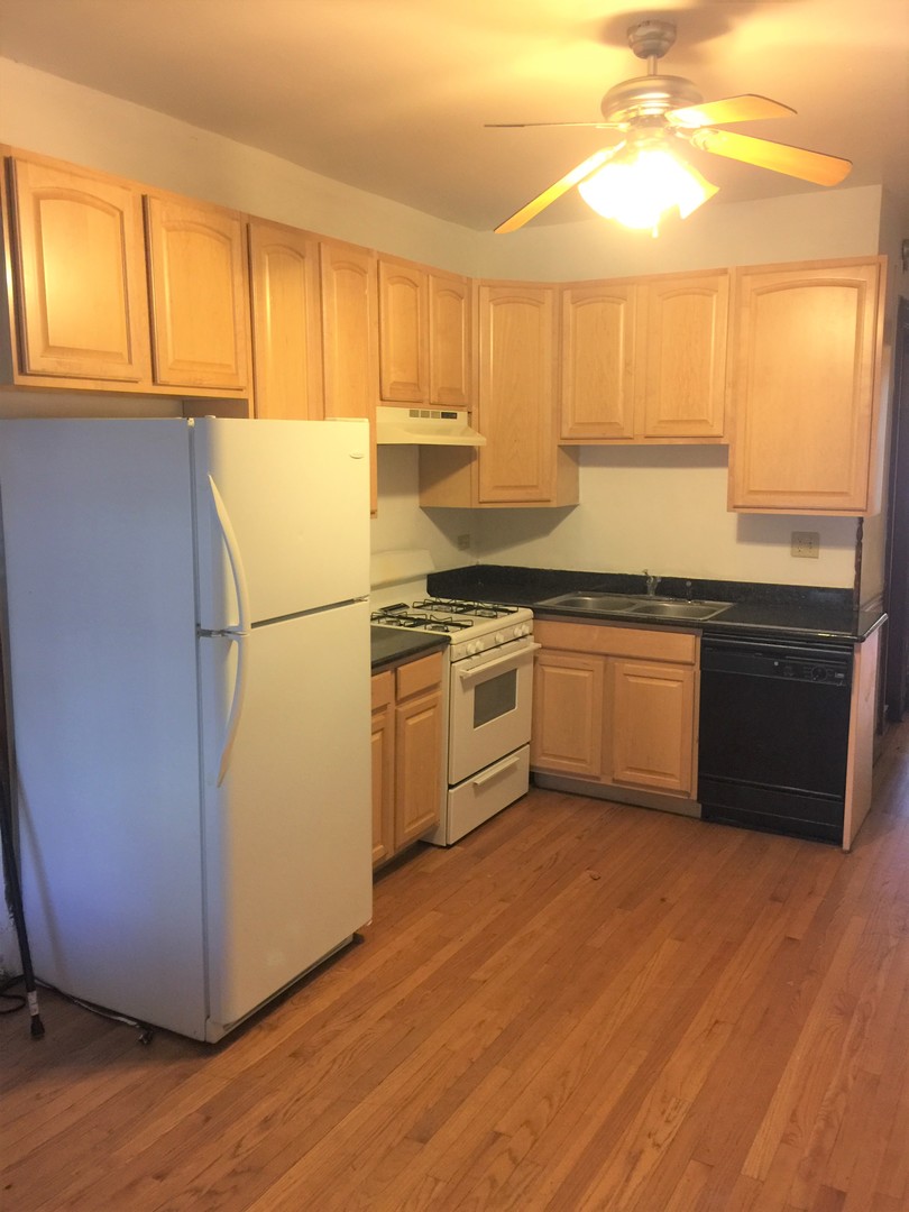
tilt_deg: -9.2
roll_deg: +0.7
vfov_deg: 61.7
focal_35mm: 29
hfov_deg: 48.2
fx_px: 1015
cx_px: 454
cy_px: 606
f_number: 2.2
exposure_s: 1/15
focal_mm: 4.15
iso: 100
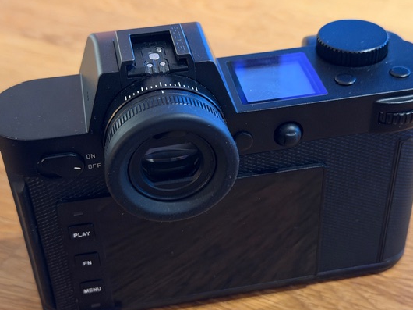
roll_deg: +2.2
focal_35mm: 58
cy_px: 178
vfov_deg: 25.2
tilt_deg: -38.6
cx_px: 212
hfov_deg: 33.2
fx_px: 692
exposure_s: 1/20
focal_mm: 6.76
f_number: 1.78
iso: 800
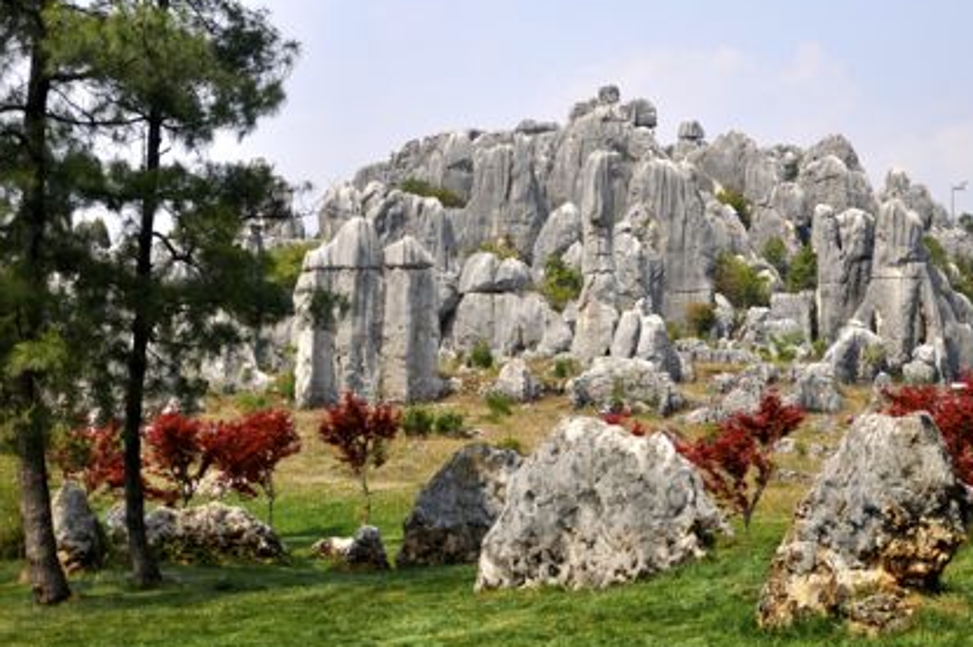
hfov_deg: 34.2
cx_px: 668
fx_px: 1560
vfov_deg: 23.4
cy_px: 238
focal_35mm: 58
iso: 200
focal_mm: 25
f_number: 4
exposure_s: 1/1000
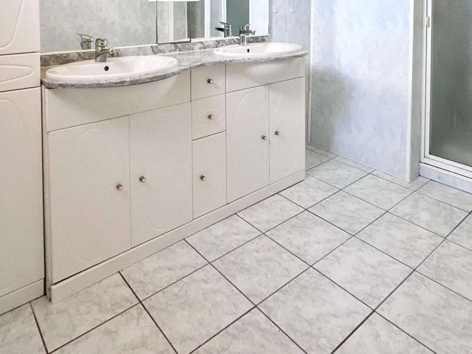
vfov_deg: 43.8
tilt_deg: -1.9
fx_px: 382
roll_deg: +0.0
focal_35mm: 28
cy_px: 14
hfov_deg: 63.2
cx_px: 269
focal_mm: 2.22
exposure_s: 1/99
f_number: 2.2
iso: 250
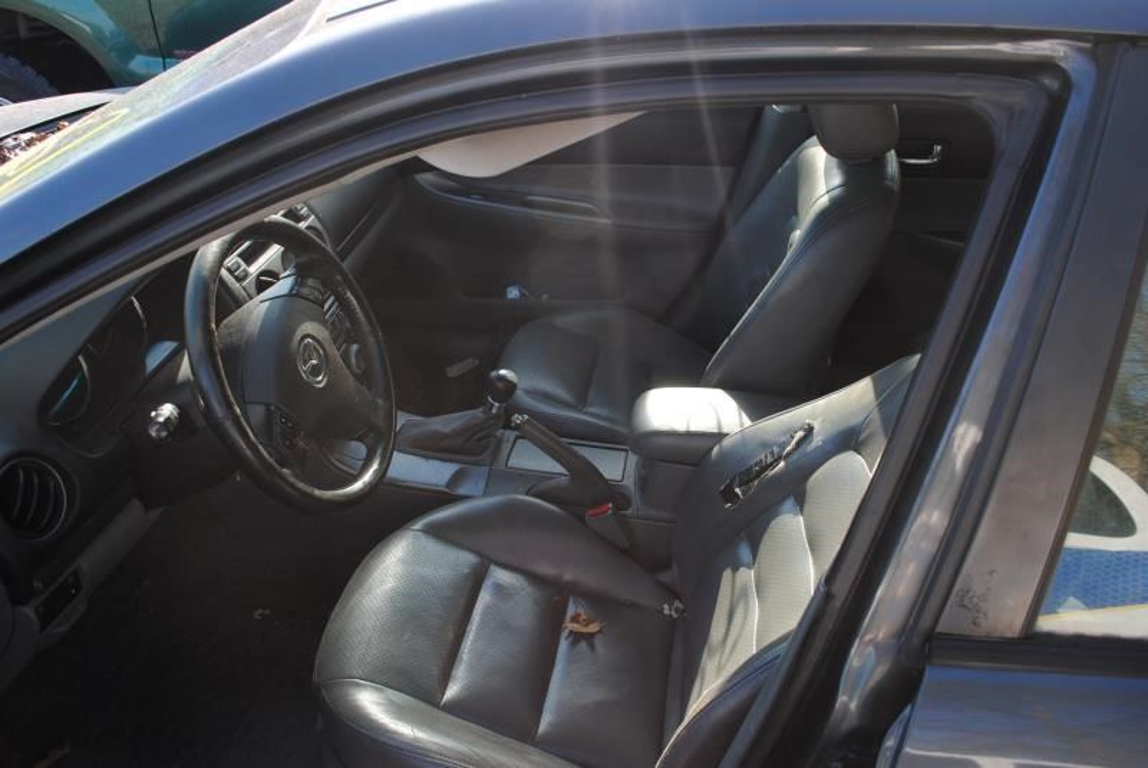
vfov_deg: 43.7
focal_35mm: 30
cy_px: 384
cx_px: 574
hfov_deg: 61.9
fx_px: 958
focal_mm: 20
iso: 160
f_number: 5.6
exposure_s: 1/125
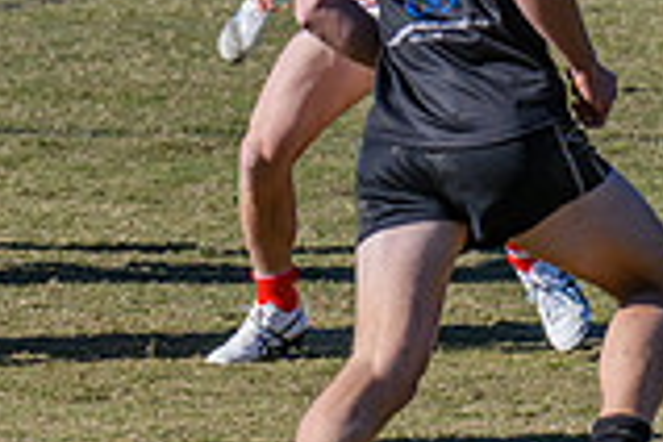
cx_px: -451
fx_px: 18194
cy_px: -88
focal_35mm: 988
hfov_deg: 2.1
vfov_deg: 1.4
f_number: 8
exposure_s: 1/1600
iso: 800
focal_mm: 240
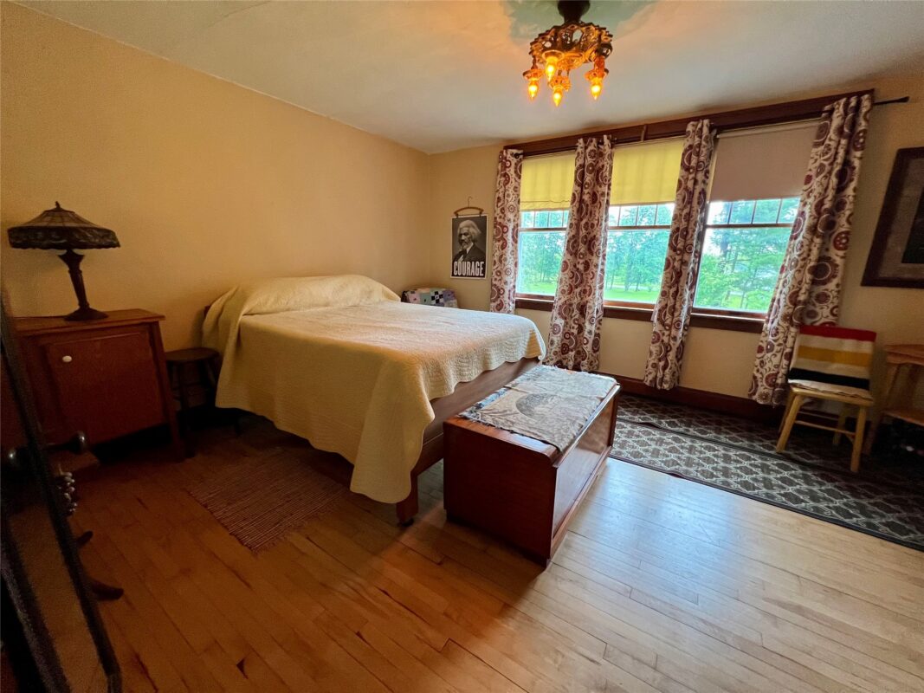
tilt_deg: -14.2
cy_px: 346
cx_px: 462
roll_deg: -1.4
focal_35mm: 13
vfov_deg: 89.9
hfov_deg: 106.2
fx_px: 347
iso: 400
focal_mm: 1.57
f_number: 1.8
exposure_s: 1/60
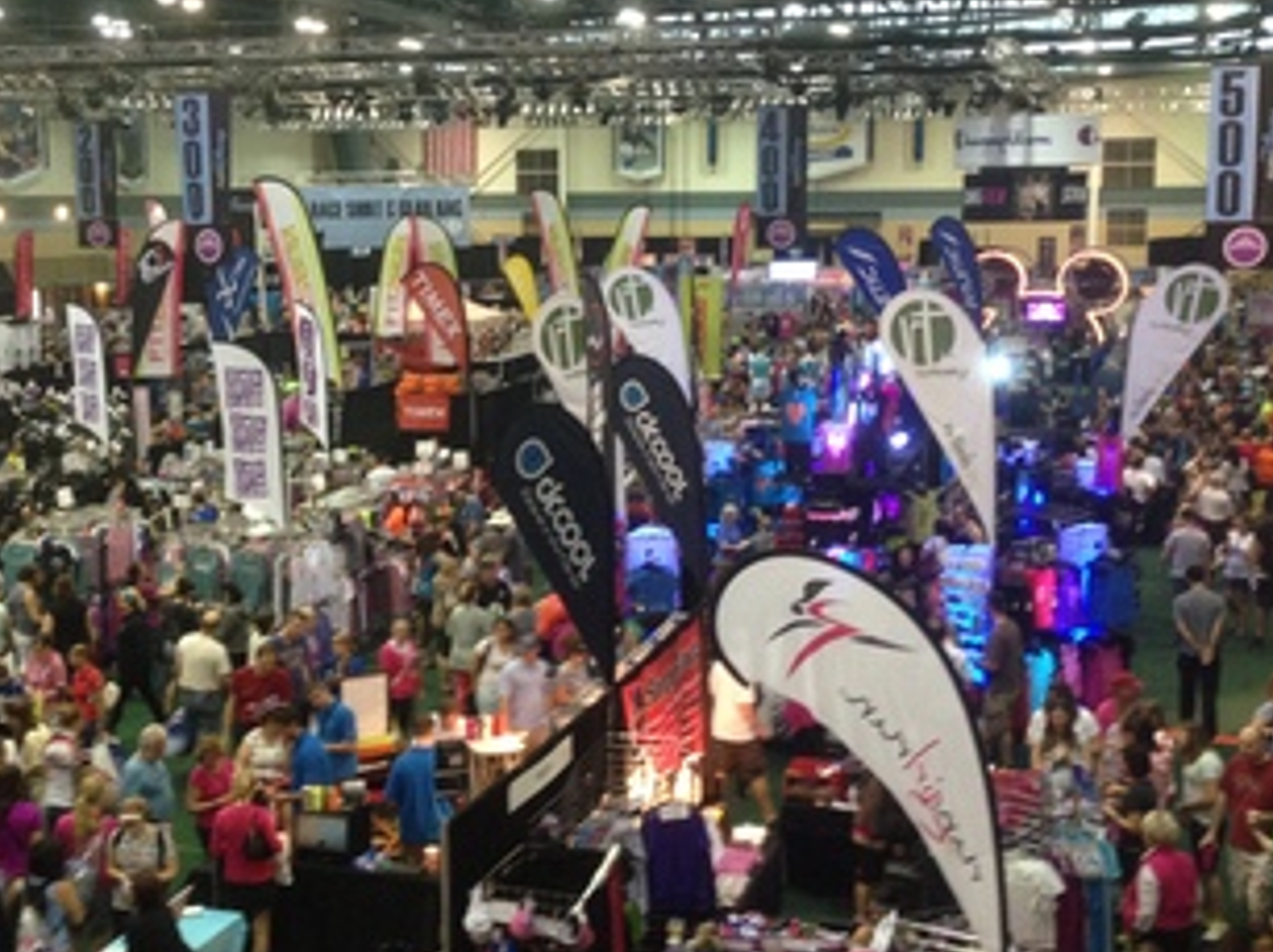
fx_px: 1984
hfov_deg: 35.5
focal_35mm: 54
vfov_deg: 27.0
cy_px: 418
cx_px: 541
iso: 160
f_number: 2.4
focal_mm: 4.12
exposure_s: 1/20
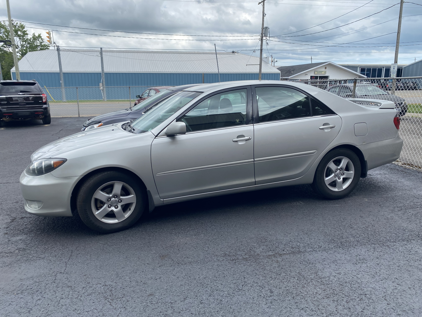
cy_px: 158
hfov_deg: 67.3
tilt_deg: -13.9
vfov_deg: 53.1
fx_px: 317
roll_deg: +0.2
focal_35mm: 26
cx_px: 211
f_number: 1.8
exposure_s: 1/1412
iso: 32
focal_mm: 4.25
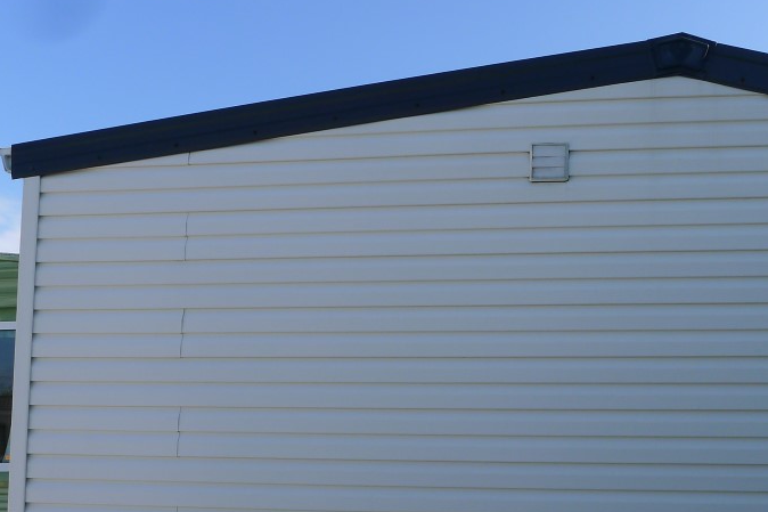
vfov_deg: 32.0
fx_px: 874
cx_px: 526
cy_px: 387
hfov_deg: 46.5
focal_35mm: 41
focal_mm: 5.1
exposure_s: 1/500
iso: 80
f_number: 4
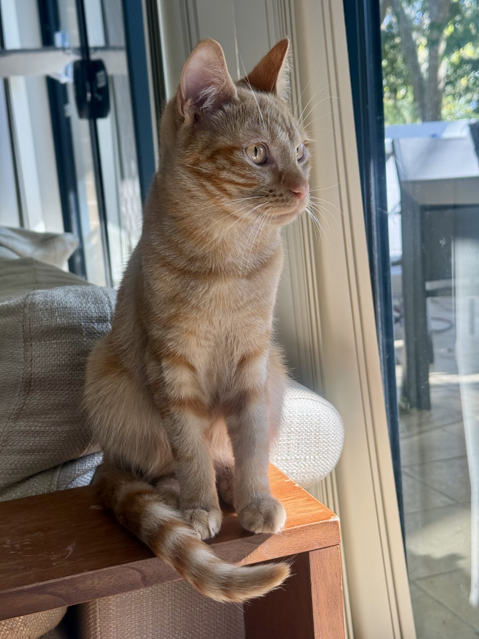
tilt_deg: -8.2
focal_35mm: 48
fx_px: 886
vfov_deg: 39.7
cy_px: 320
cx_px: 240
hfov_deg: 30.3
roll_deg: +4.0
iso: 80
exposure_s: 1/142
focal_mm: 6.76
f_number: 1.78
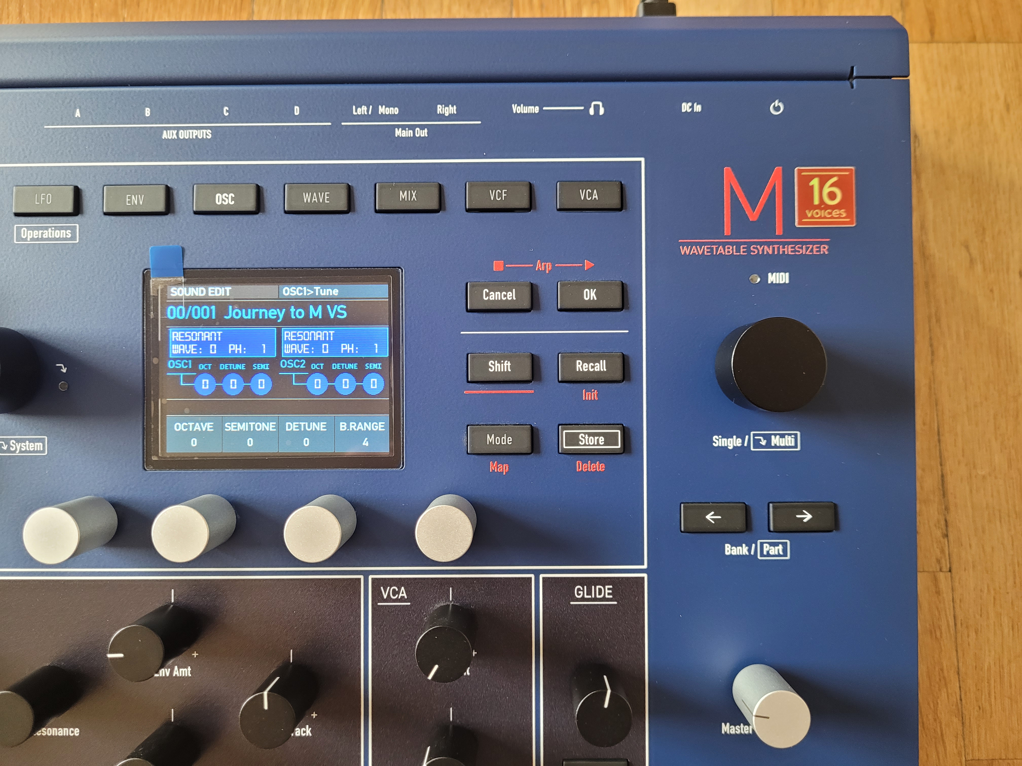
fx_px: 768
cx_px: 511
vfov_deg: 53.1
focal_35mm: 26
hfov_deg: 67.3
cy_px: 383
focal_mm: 5.4
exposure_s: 1/50
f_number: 1.8
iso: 320
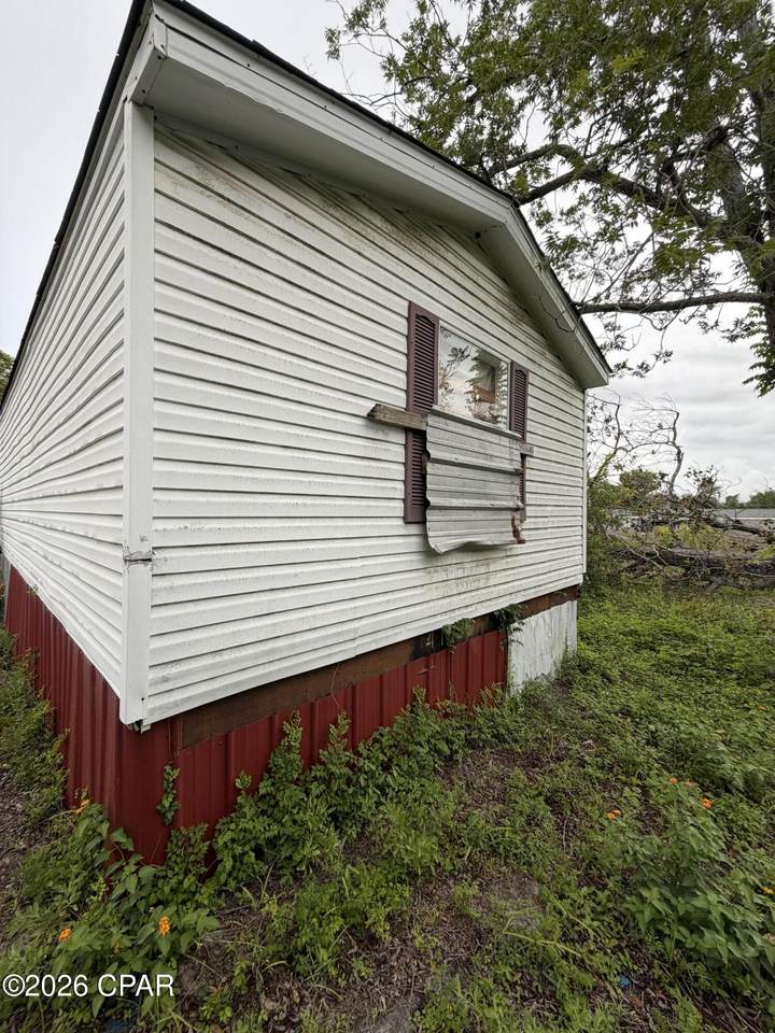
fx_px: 418
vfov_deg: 102.1
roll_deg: -0.2
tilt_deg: +0.2
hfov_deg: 85.7
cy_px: 516
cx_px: 388
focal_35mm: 14
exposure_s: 1/403
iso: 50
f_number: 2.2
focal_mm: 2.22
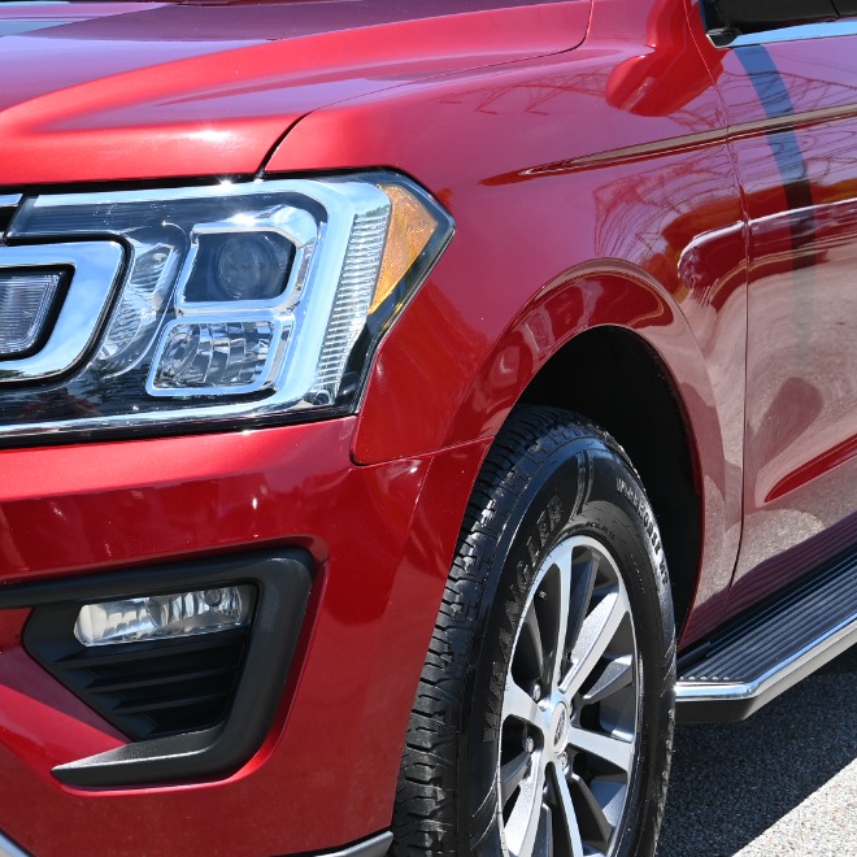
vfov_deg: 19.5
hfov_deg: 19.2
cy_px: 384
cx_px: 105
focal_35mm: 89
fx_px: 2493
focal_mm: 36
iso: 100
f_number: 5.6
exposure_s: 1/250
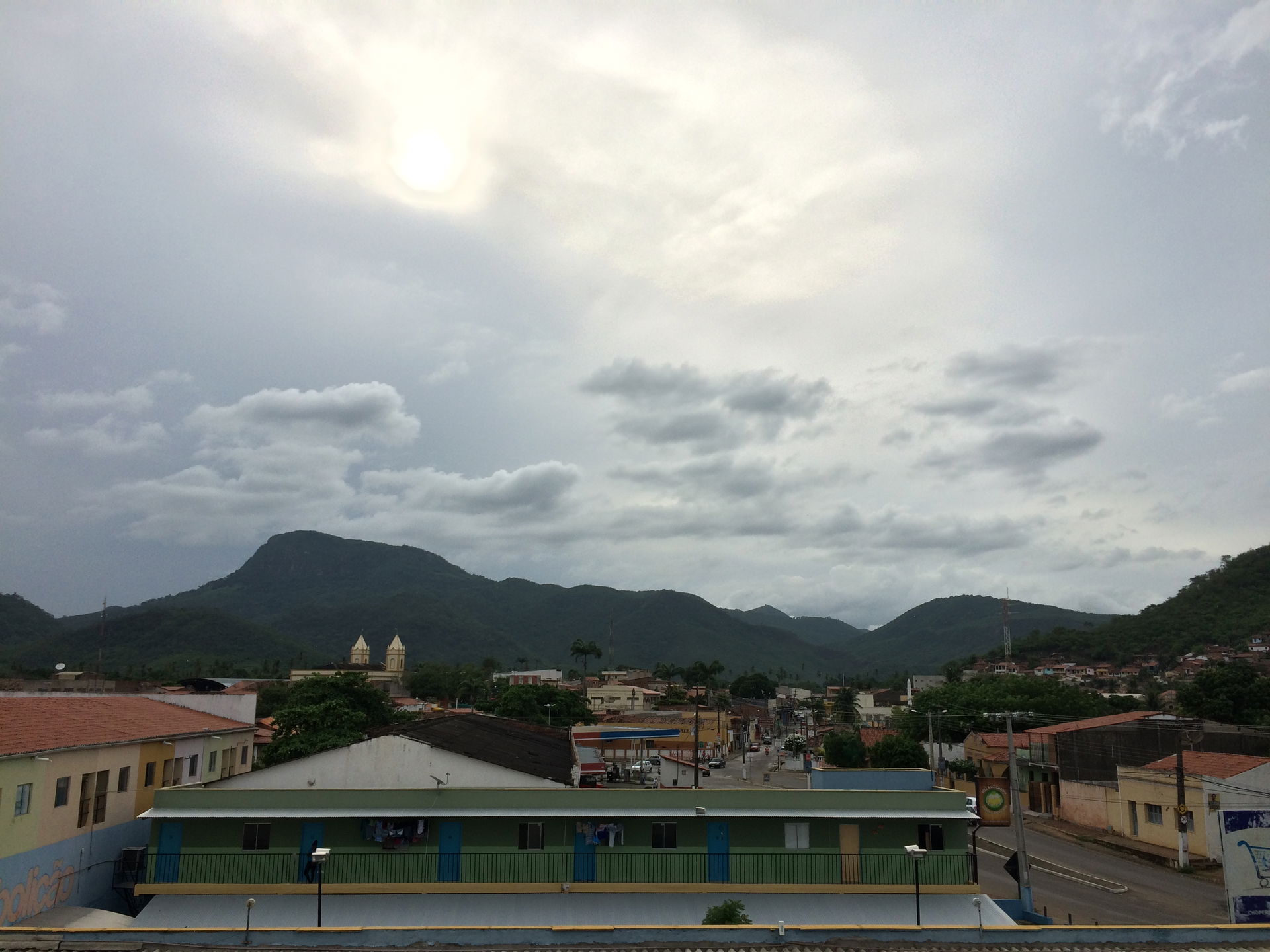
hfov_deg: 61.7
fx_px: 1064
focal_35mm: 29
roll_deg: +0.4
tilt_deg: +9.1
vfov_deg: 48.2
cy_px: 476
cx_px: 635
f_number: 2.2
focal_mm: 4.15
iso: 32
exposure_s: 1/2564
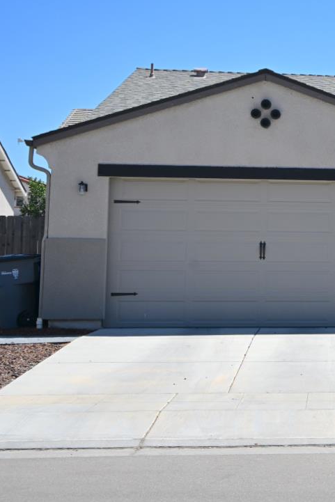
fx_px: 1074
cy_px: 189
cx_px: 499
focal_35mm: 77
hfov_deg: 16.2
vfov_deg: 26.2
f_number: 7.1
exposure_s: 1/400
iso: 100
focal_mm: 37
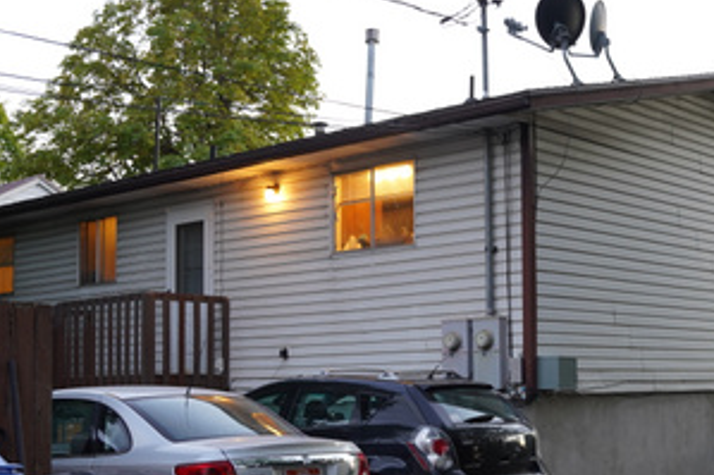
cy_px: 321
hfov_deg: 33.3
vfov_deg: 22.5
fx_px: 1189
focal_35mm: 60
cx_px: 439
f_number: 3.5
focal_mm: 28
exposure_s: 1/30
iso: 400
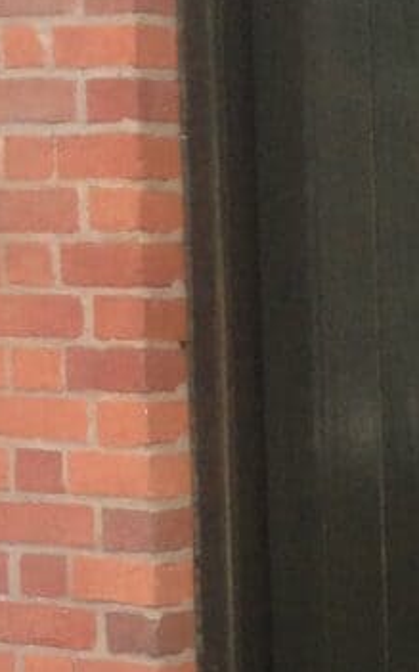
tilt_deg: -10.3
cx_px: 1096
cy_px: 724
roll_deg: +0.0
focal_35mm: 203
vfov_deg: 10.2
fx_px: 3713
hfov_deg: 6.1
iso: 80
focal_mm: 4.28
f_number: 2.4
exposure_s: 1/120
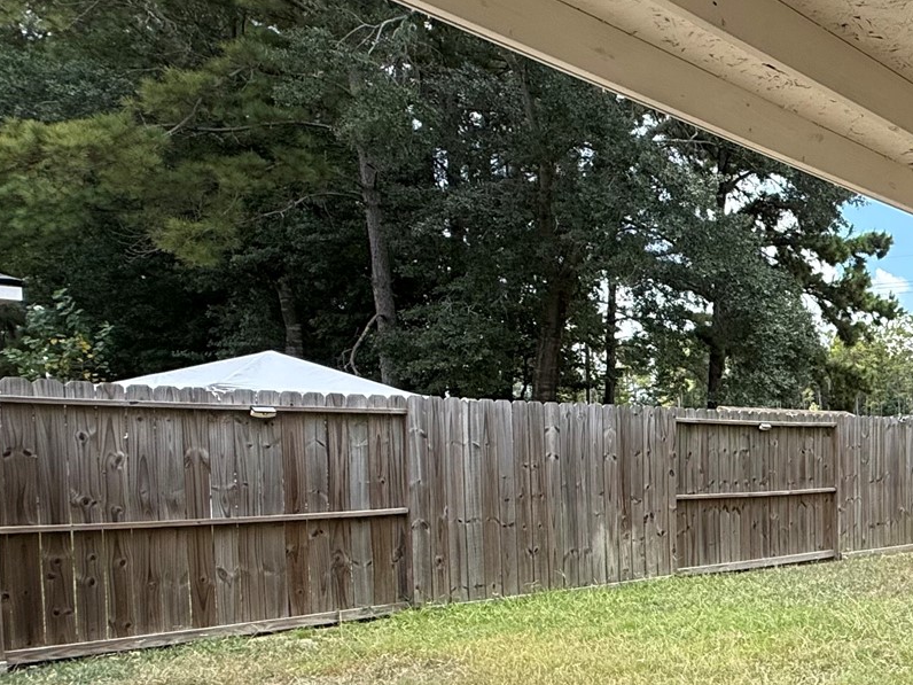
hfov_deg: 37.1
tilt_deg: -2.3
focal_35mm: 36
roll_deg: -0.4
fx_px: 950
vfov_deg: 38.9
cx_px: 1129
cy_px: 493
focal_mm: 2.22
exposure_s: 1/876
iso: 64
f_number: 2.2
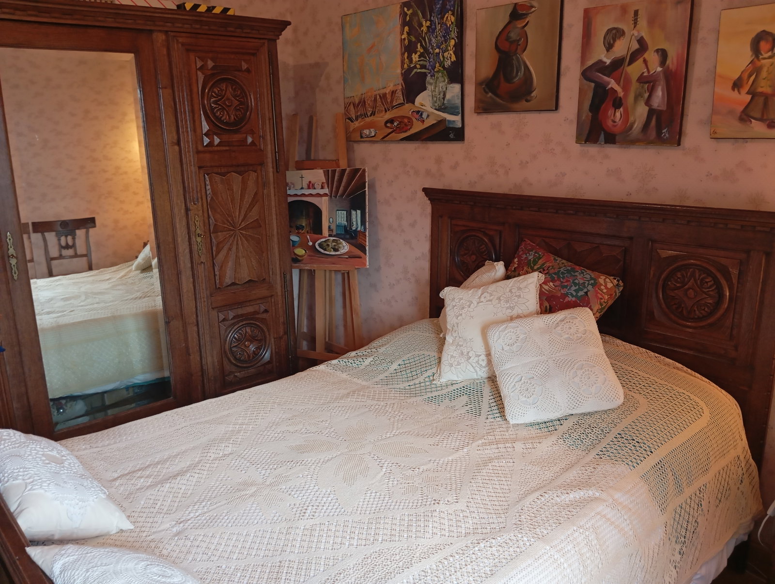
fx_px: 628
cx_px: 388
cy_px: 292
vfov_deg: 49.9
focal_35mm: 28
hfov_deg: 63.4
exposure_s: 1/33.3
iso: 1087
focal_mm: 4.22
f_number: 1.8
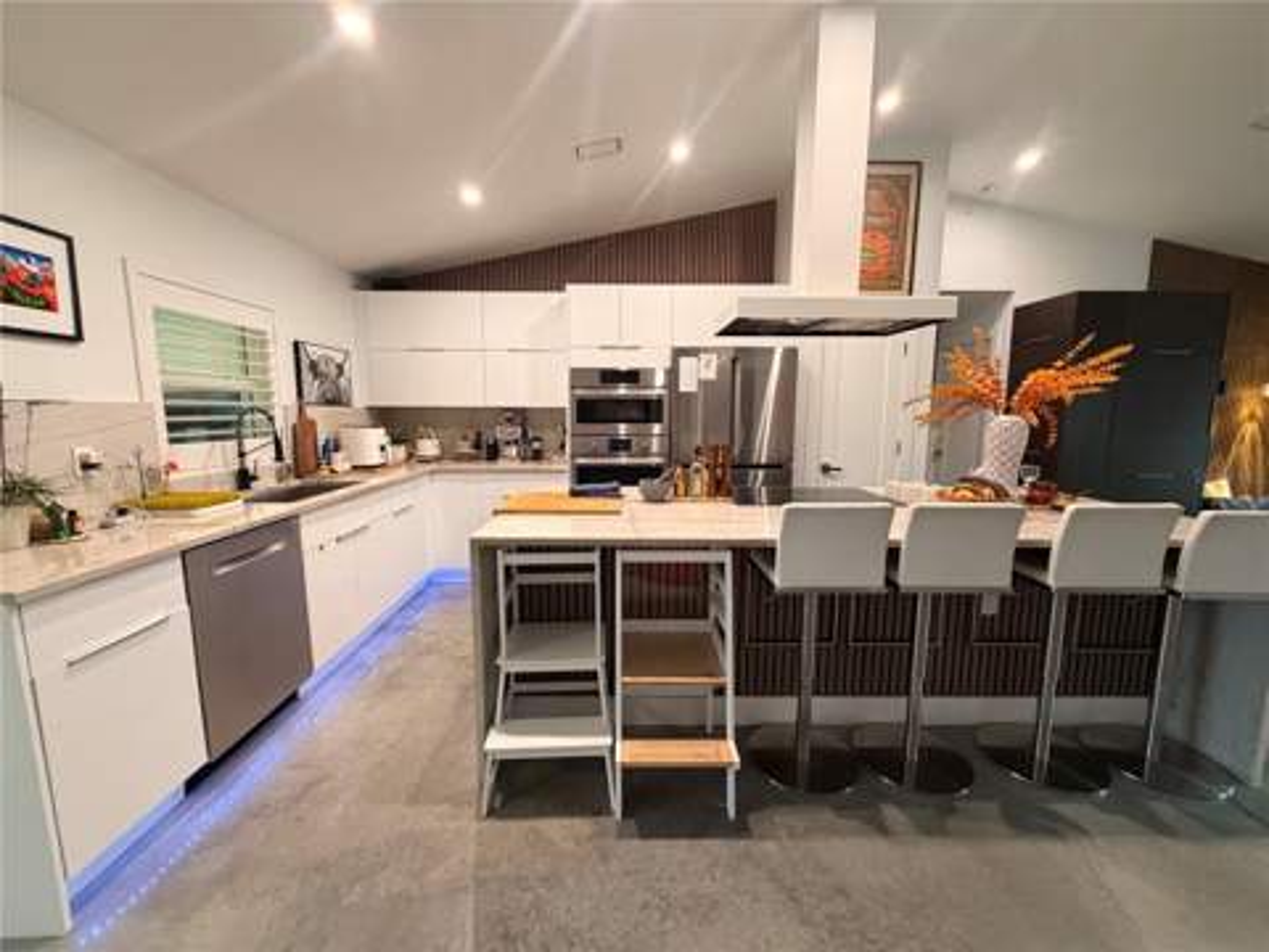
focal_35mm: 14
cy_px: 476
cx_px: 634
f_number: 2.2
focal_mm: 2.22
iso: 320
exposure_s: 1/61
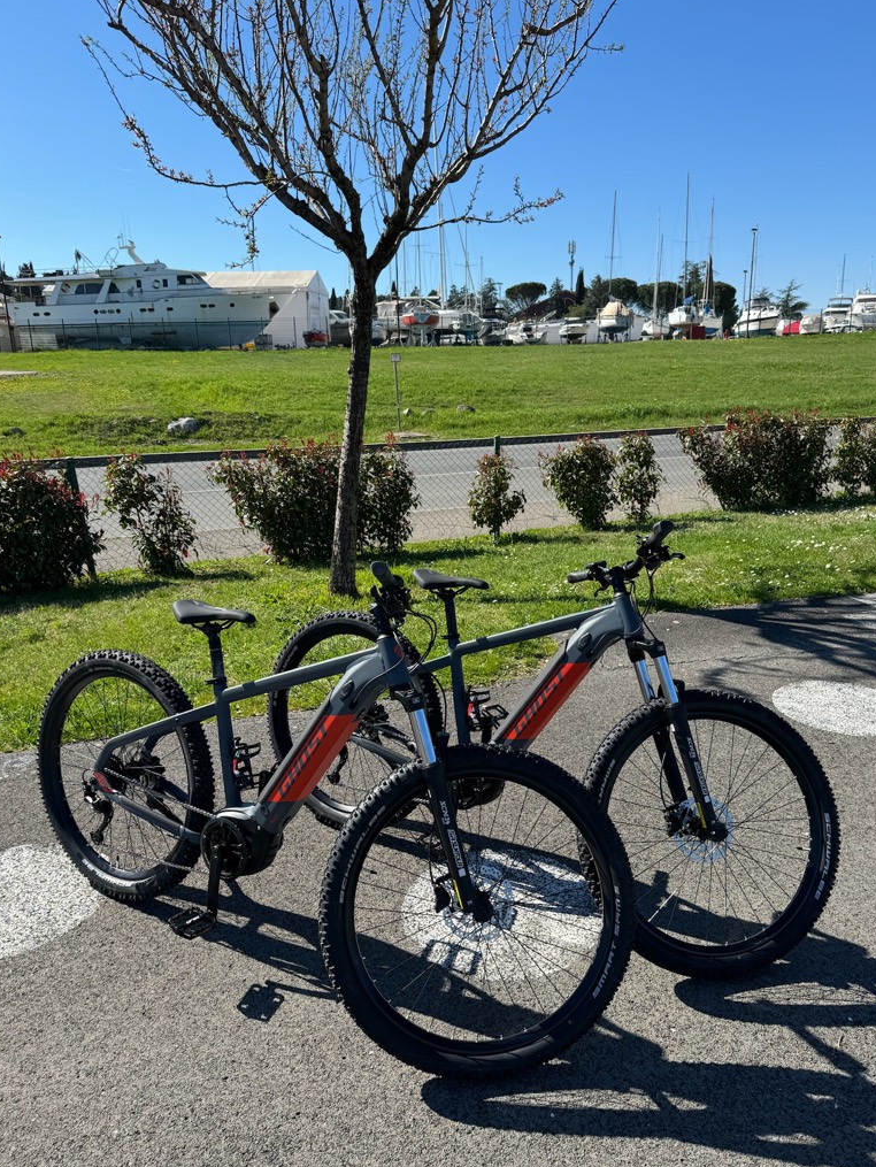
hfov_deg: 53.1
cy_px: 590
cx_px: 463
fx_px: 877
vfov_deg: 67.3
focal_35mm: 26
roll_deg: +0.6
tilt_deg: -14.7
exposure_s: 1/3597
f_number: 1.78
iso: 80
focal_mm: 6.86
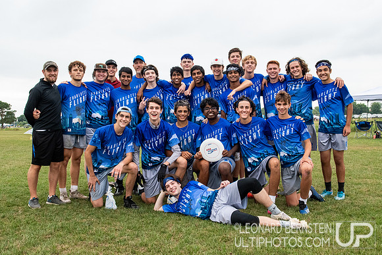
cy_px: 134
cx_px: 195
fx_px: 440
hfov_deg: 47.0
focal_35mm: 41
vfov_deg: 32.3
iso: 1600
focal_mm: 24
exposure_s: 1/800
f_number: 6.3
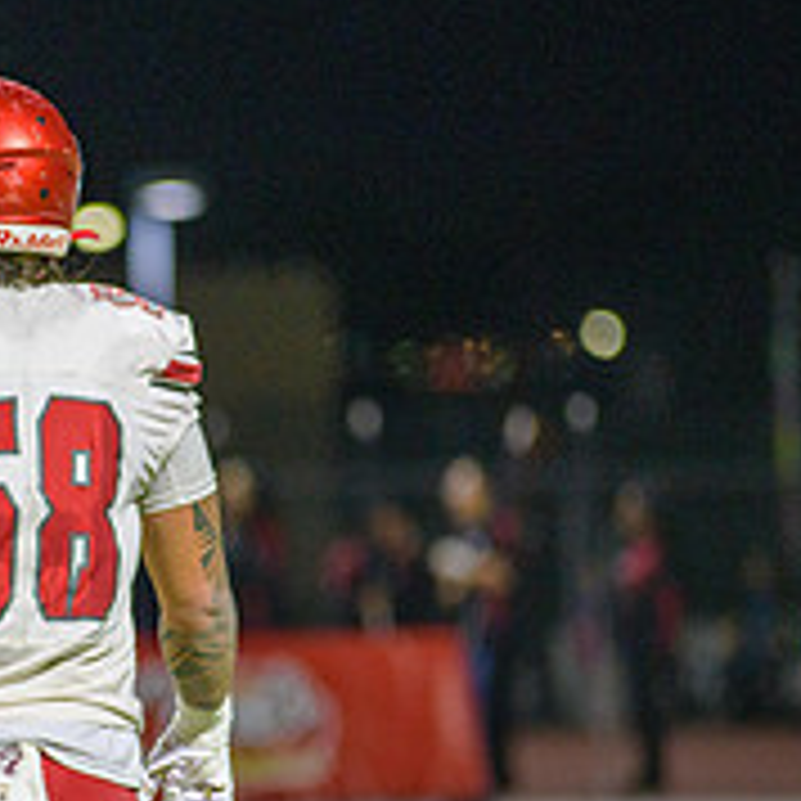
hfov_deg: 3.2
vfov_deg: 3.2
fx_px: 14477
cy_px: 574
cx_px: 0
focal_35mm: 553
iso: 1250
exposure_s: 1/320
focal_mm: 200
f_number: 2.8
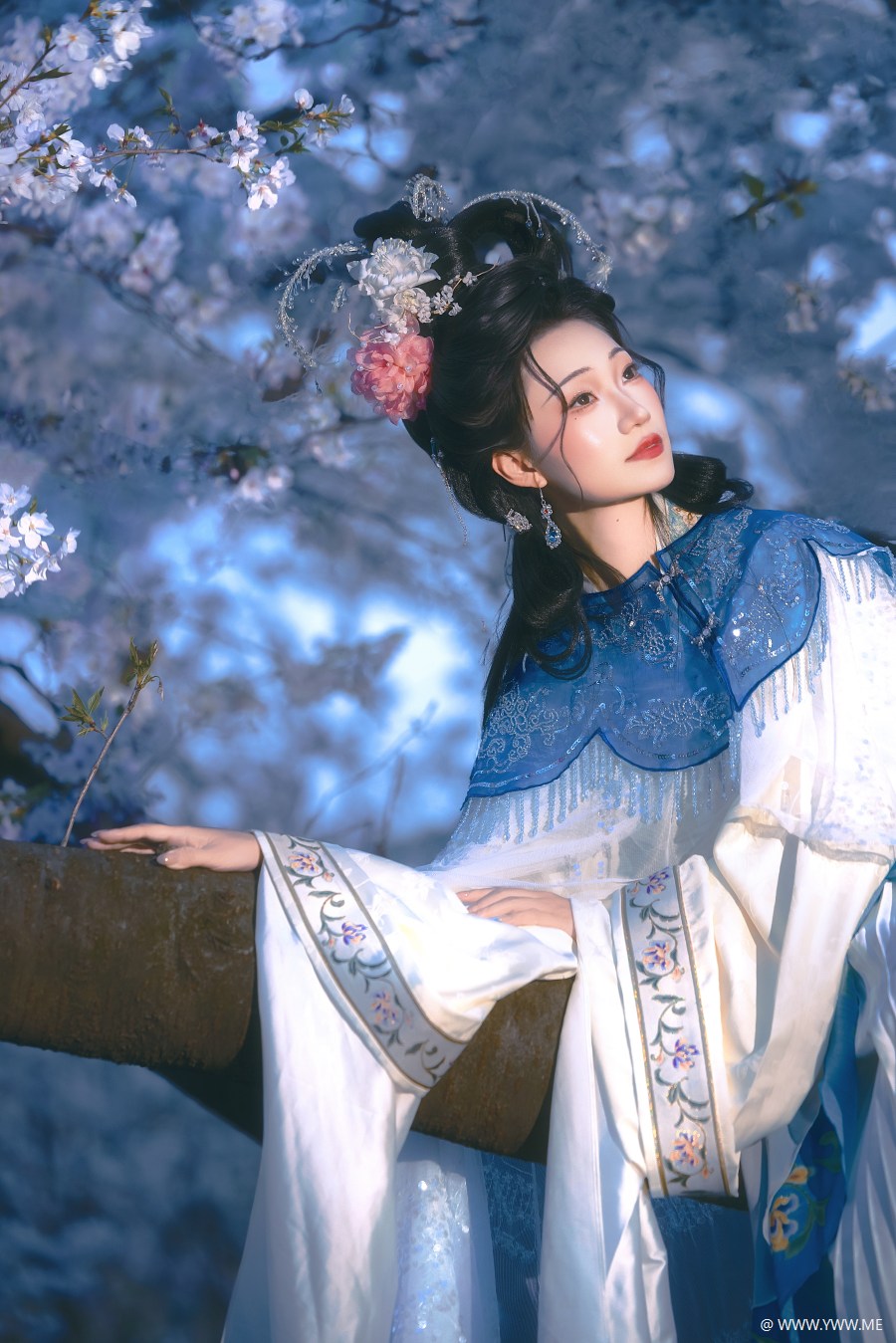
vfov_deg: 14.5
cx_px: 448
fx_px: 5261
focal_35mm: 141
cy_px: 672
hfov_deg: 9.7
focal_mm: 142
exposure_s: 1/100
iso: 200
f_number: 2.8
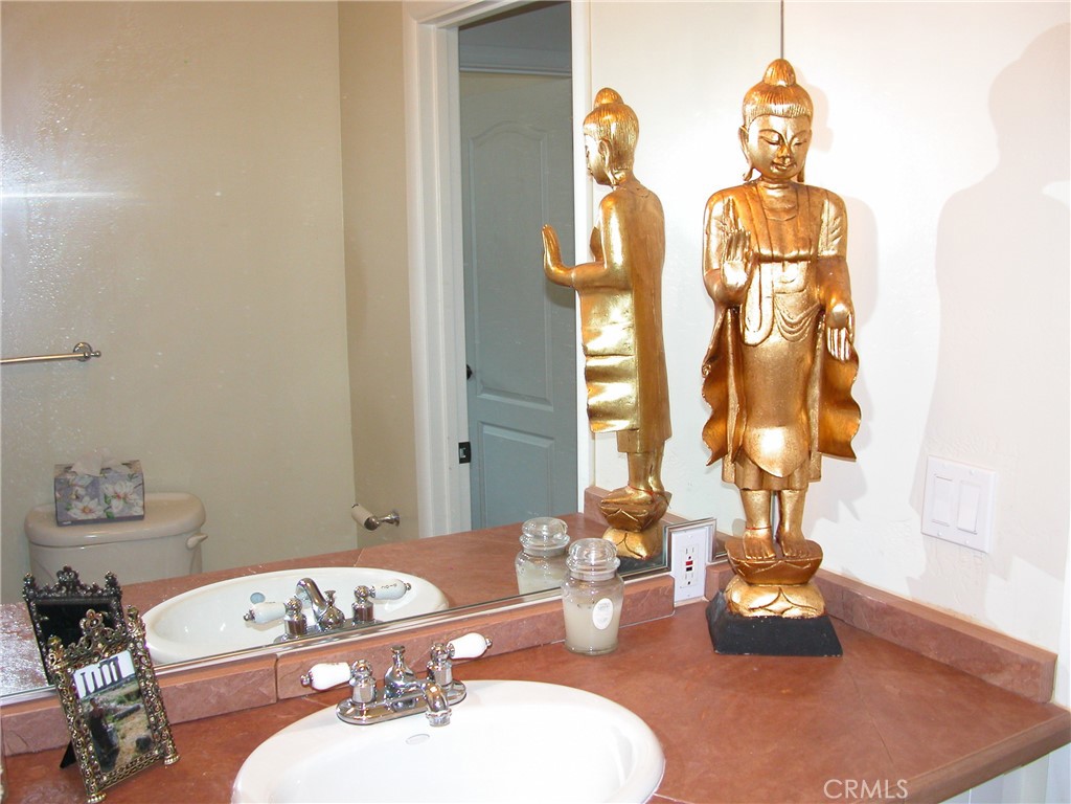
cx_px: 536
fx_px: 1083
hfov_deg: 52.6
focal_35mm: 35
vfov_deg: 40.7
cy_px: 402
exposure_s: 1/60
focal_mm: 8.9
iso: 200
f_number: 2.8
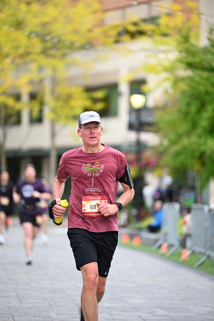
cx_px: 107
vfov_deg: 11.4
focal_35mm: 180
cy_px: 160
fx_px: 1604
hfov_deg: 7.6
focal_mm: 180
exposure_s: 1/1250
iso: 640
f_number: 2.8
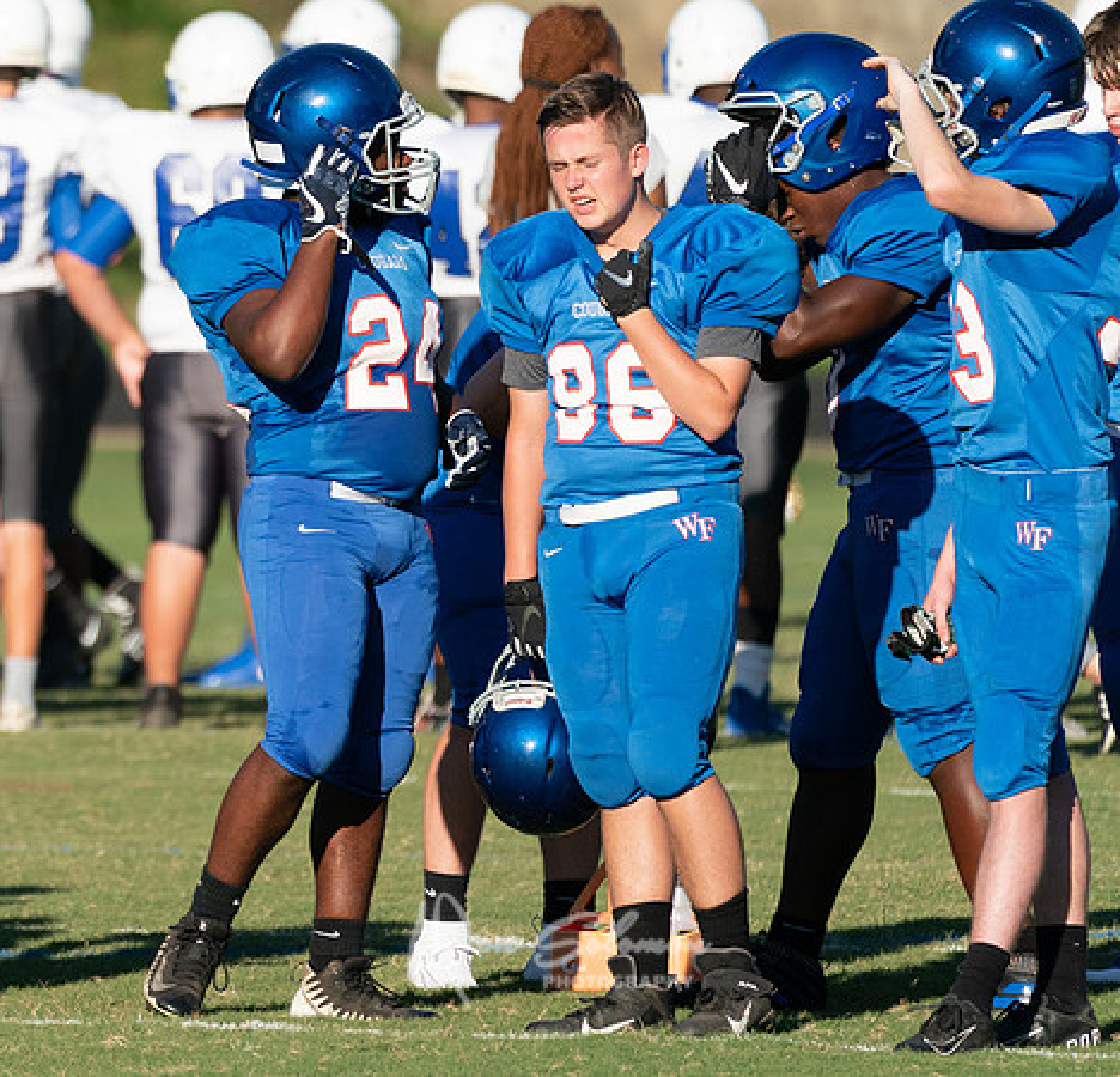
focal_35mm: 776
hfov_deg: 2.3
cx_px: -133
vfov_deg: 2.2
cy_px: 447
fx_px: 27874
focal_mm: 400
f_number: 5.6
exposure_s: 1/3200
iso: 800
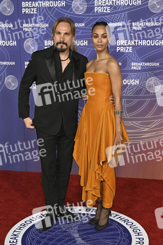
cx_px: 82
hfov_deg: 26.4
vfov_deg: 38.9
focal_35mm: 51
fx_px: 347
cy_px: 122
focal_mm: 51
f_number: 4
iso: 2000
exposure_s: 1/320
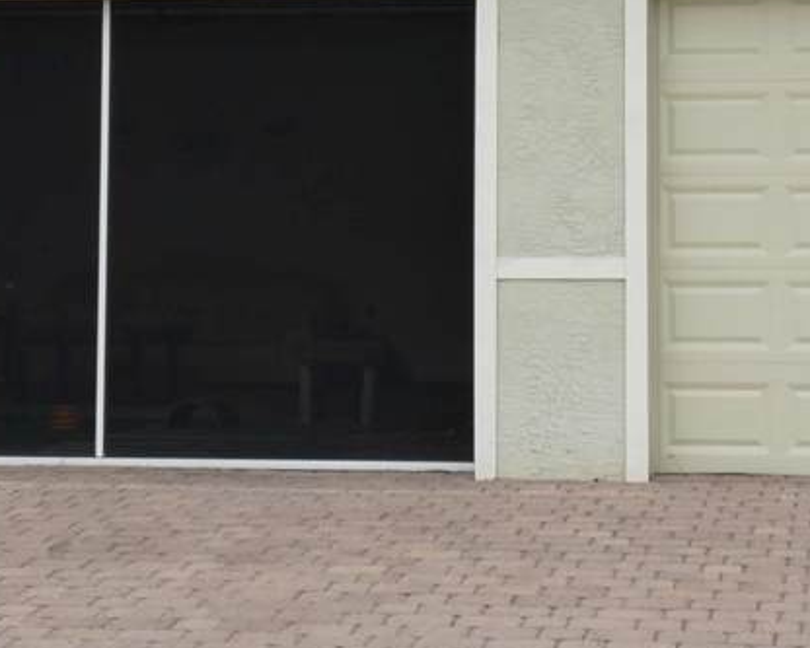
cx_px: 504
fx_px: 2422
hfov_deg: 19.0
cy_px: 90
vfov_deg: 15.1
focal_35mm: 101
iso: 400
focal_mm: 35
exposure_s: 1/40
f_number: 22
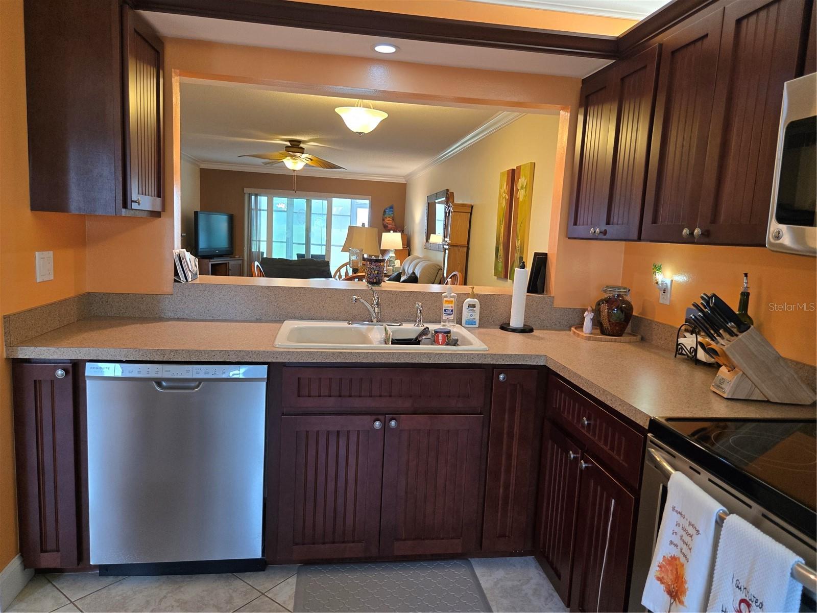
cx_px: 408
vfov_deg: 58.9
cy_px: 306
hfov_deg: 73.9
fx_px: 543
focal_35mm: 23
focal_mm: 5.4
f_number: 1.8
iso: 250
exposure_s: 1/120
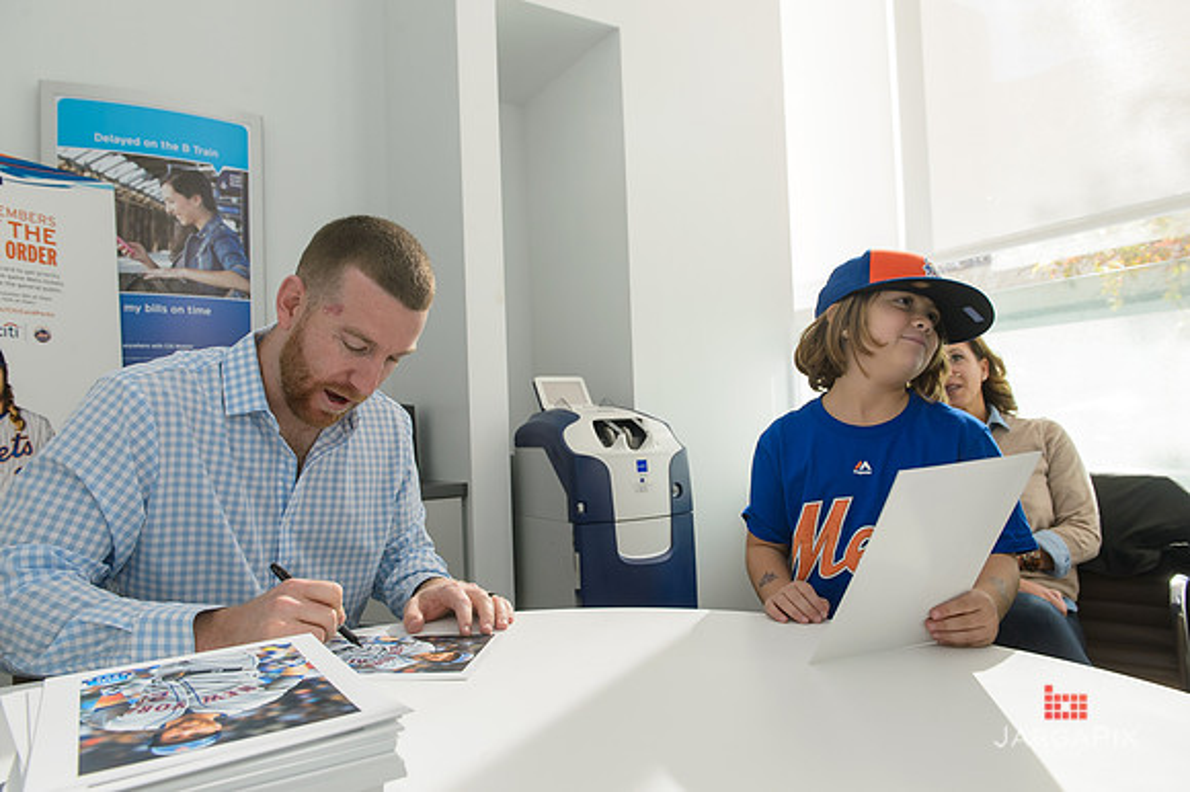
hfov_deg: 73.8
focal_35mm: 24
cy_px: 396
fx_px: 793
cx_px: 595
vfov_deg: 53.1
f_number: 5.6
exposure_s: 1/160
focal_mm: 24
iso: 500
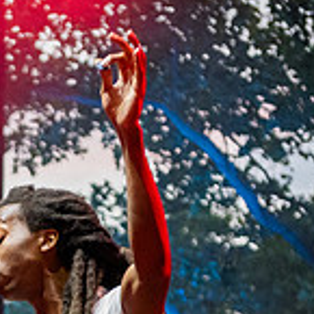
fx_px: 2617
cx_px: -52
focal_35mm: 255
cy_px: 374
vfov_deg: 6.8
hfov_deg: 6.8
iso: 3200
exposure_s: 1/250
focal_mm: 70
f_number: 3.5
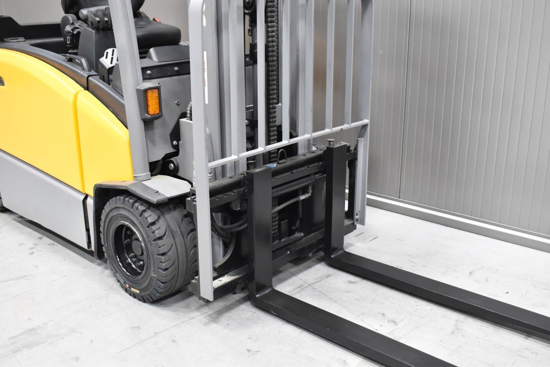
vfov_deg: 35.5
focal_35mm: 38
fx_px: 573
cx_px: 275
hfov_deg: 51.3
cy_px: 184
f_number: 5
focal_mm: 25
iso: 1600
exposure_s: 1/20
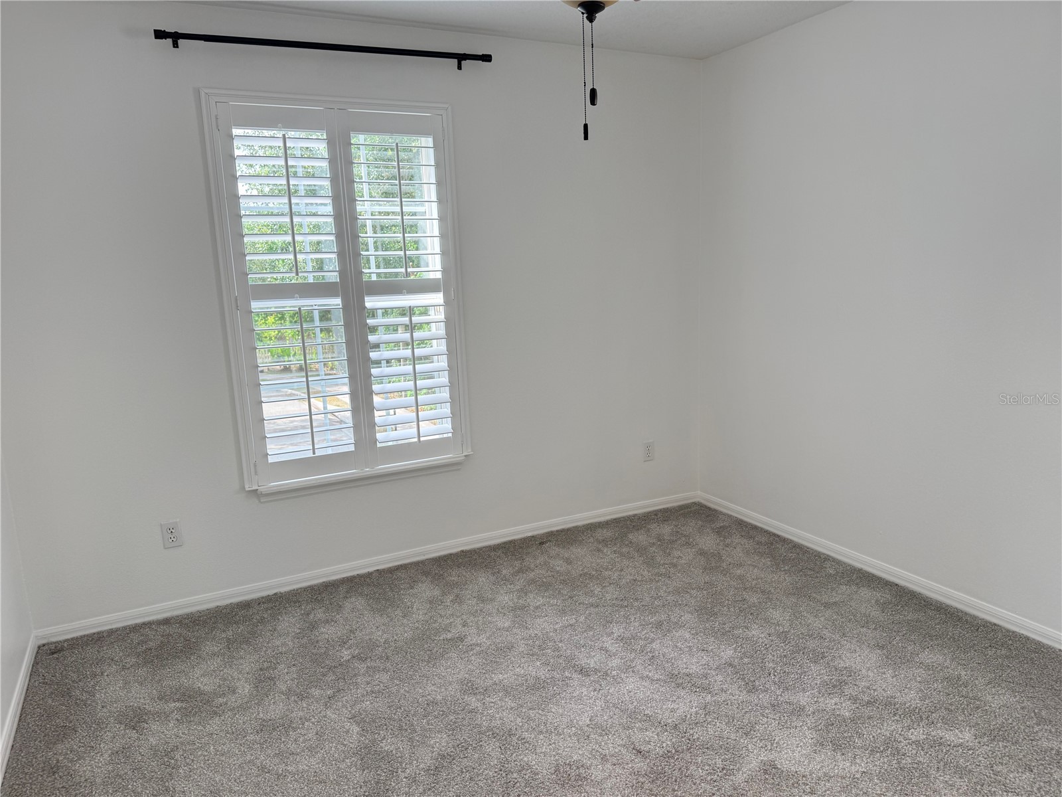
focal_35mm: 24
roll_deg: +2.0
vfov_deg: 56.8
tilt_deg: -9.5
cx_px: 531
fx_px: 736
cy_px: 398
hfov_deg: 71.6
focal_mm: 6.76
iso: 64
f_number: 1.78
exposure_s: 1/190
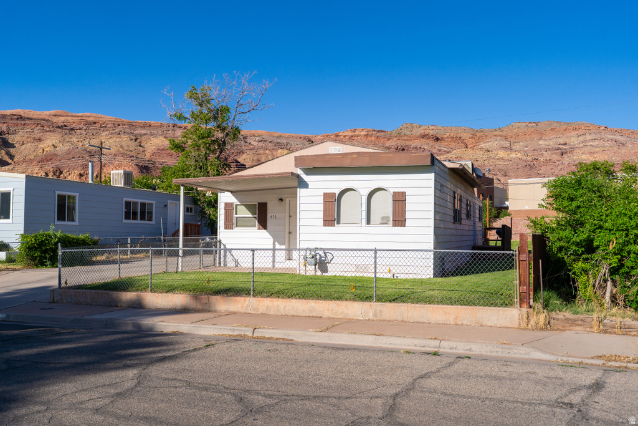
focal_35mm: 35
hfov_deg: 54.4
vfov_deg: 37.9
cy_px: 213
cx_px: 319
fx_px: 620
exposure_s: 1/2500
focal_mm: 35
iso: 200
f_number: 4
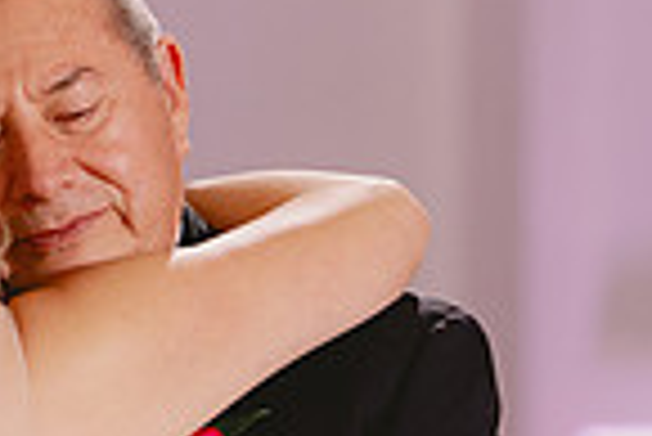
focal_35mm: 766
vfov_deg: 1.8
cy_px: 212
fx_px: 13887
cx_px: -229
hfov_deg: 2.7
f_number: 3.5
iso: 1000
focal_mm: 161
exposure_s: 1/160
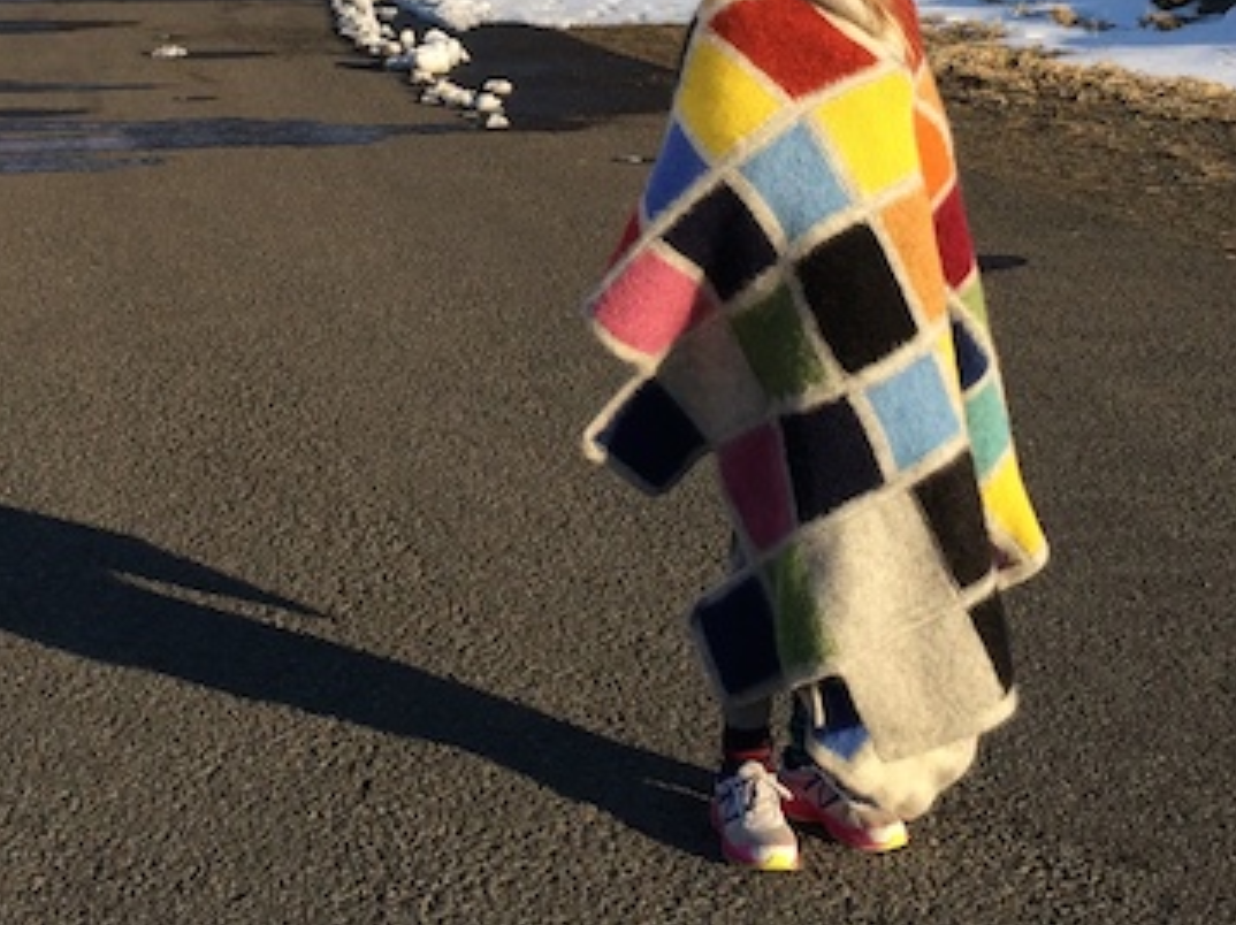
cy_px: 83
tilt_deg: -7.5
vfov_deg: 20.5
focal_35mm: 70
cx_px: 428
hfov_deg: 27.6
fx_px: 2498
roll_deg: +1.6
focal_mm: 4.15
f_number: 2.2
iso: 32
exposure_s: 1/1709
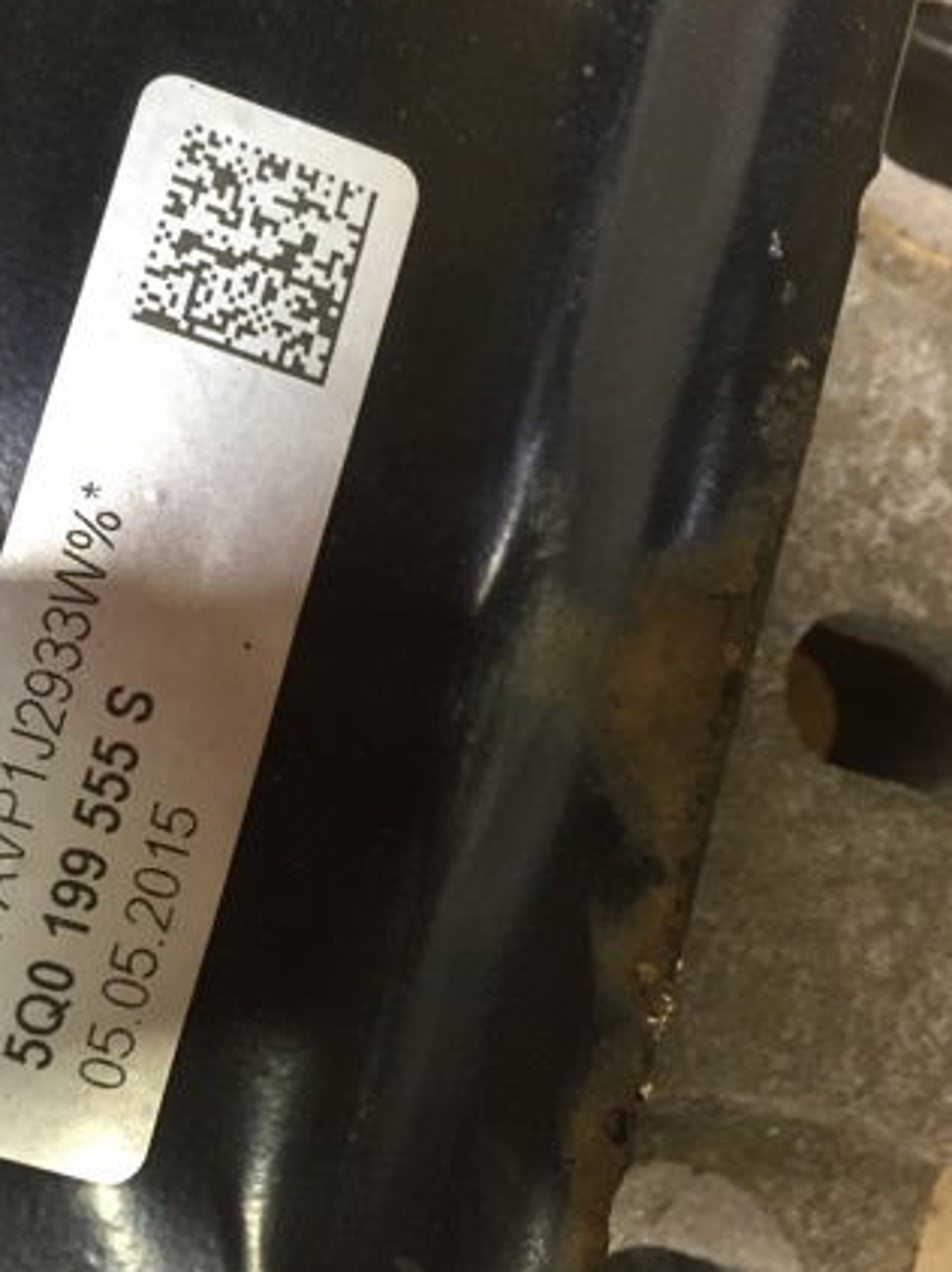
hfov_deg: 31.1
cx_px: 69
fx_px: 1615
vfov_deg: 42.9
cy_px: 588
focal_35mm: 44
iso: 160
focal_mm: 4.15
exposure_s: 1/33
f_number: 2.2
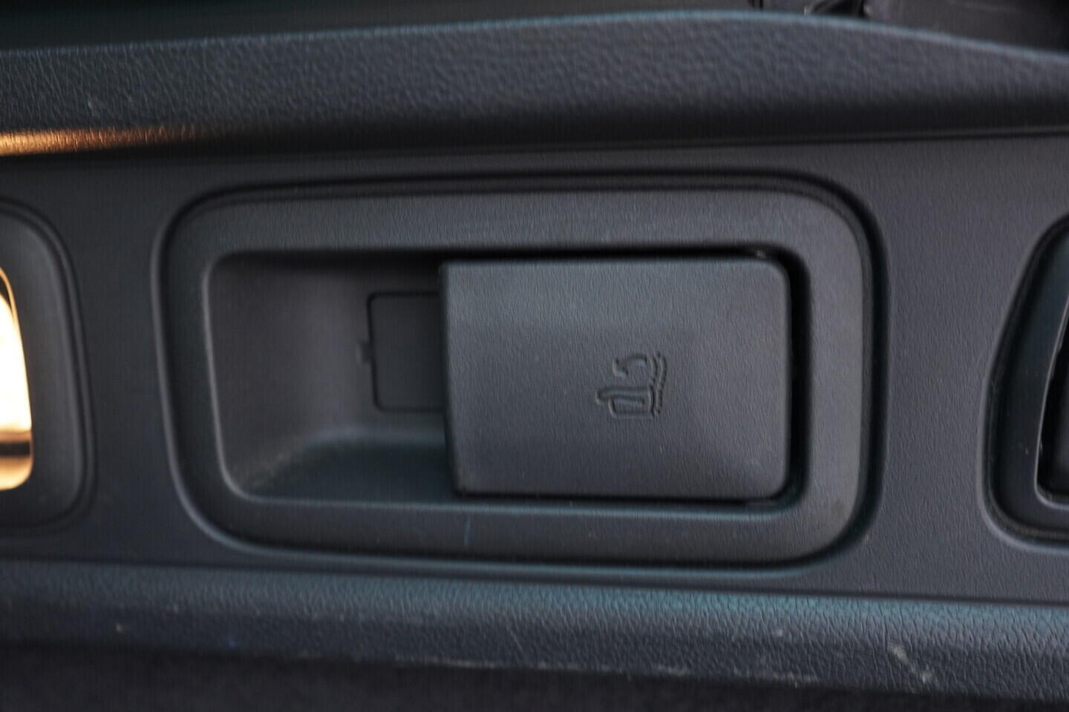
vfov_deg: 36.9
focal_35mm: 36
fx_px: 1069
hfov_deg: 53.1
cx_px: 534
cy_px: 356
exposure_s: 1/40
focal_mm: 24
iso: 800
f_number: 2.8
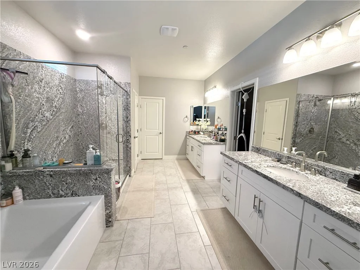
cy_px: 135
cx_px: 180
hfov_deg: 102.1
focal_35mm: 14
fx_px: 146
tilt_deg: -6.4
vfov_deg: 85.7
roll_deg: -1.9
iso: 400
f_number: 2.2
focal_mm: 2.22
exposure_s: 1/120
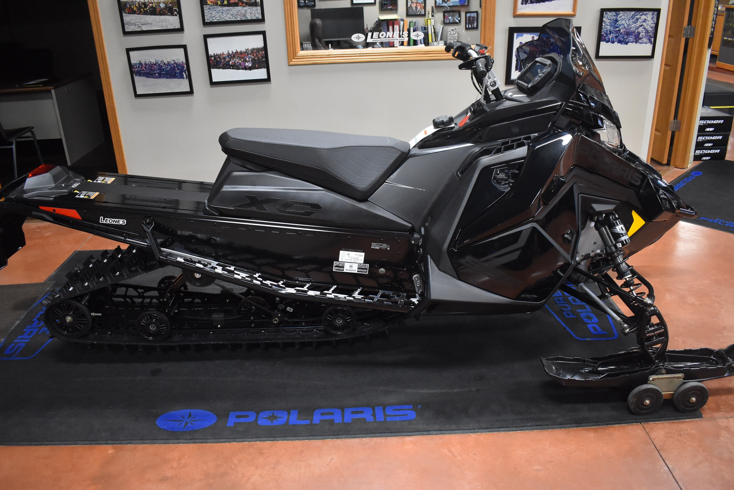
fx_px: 612
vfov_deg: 43.7
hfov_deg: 61.9
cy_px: 245
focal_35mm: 30
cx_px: 367
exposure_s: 1/125
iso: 3200
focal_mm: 20
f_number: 3.5
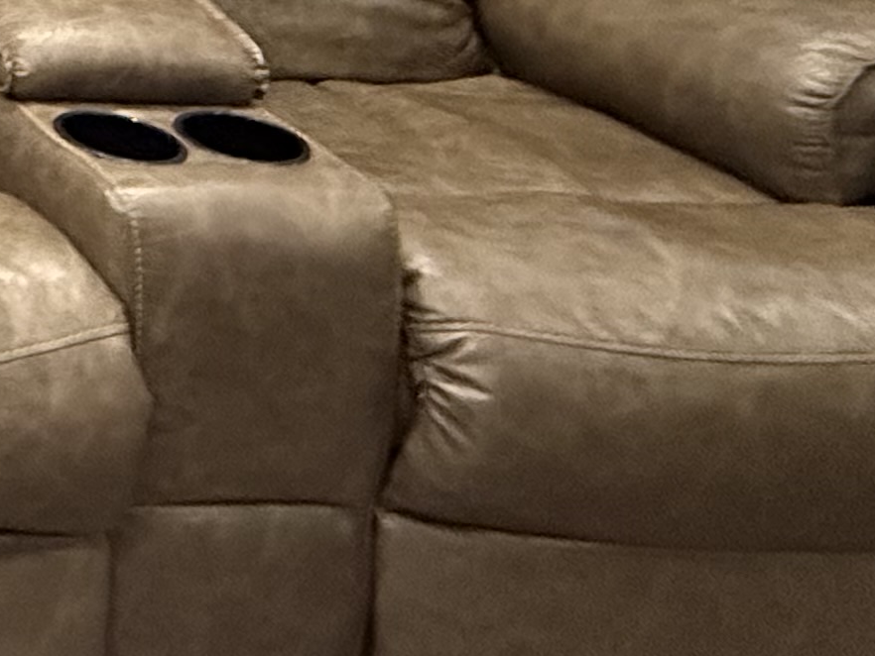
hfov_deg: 19.2
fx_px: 1618
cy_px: -436
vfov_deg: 18.9
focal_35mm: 64
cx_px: -840
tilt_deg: -7.8
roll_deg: +0.3
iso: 800
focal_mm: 2.22
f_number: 2.2
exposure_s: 1/60
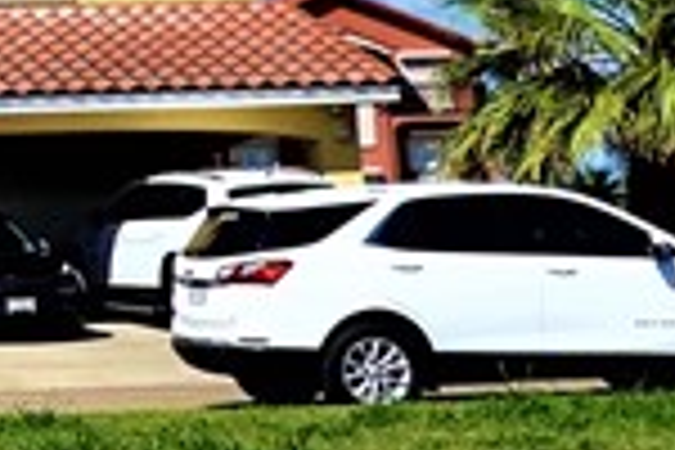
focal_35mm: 174
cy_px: -108
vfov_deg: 7.8
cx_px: -1058
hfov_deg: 10.0
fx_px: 3262
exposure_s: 1/1000
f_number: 5
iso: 100
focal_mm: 9
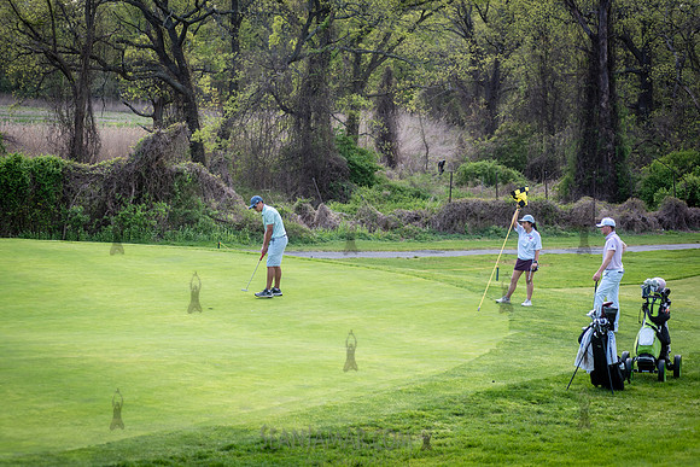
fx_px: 1562
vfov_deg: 17.0
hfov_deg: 25.3
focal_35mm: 80
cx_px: 350
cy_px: 234
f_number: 3.5
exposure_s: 1/2000
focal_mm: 80
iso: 400
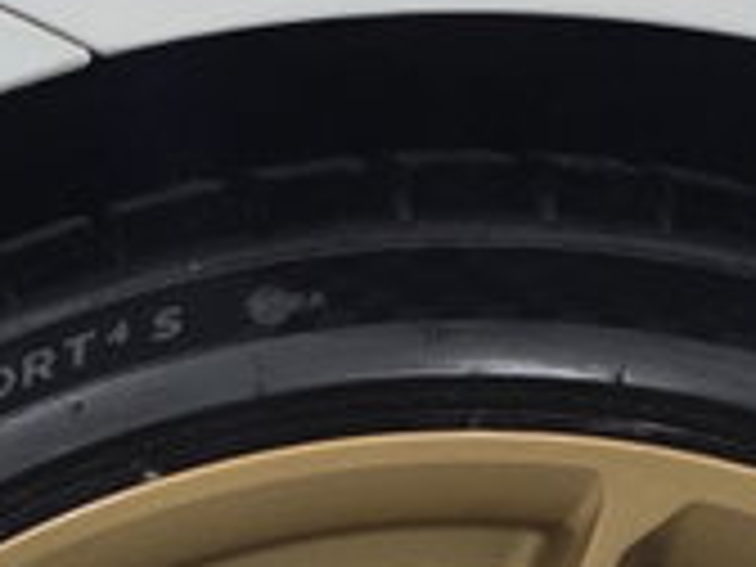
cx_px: 310
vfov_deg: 9.7
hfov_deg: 14.1
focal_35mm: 140
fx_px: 3058
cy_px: 1192
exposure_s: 1/120
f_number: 1.7
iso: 400
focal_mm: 6.3
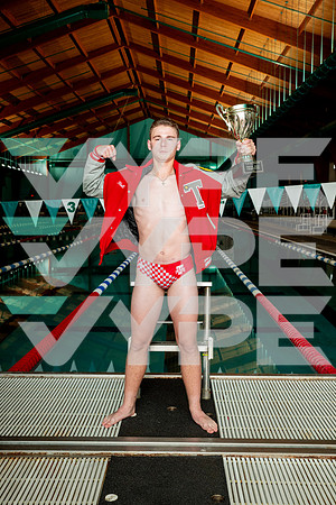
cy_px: 252
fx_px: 532
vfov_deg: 50.7
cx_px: 168
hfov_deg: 35.1
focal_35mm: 38
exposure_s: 1/200
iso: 800
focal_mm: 38
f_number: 7.1
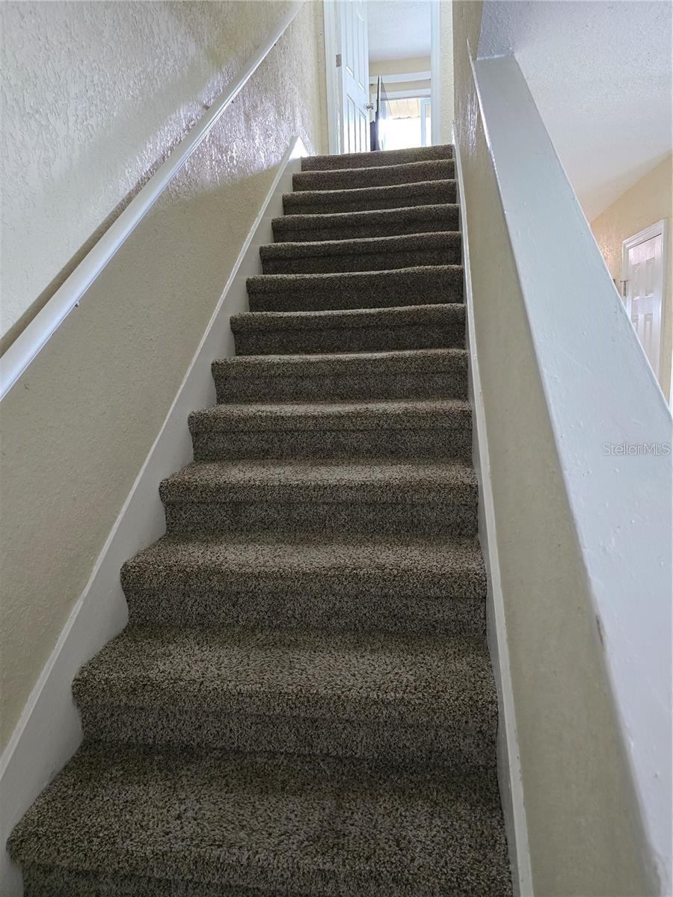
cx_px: 336
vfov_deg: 73.9
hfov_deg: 58.9
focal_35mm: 23
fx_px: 596
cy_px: 448
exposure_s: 1/60
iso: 1000
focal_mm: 6.3
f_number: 1.7
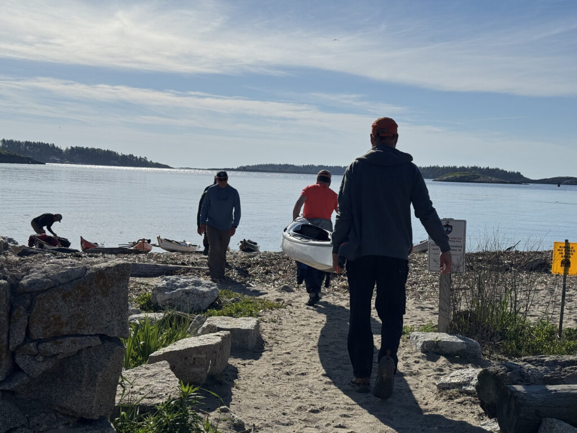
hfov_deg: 39.7
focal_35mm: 48
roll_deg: -2.7
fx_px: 800
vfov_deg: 30.3
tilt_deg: -4.5
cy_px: 216
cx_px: 288
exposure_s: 1/15385
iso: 50
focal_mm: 6.76
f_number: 1.78
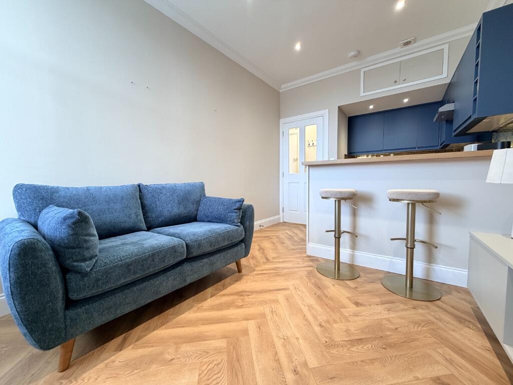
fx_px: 207
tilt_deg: -3.8
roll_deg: +0.7
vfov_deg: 85.7
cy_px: 192
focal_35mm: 14
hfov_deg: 102.1
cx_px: 256
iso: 250
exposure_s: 1/50
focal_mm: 2.22
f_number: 2.2
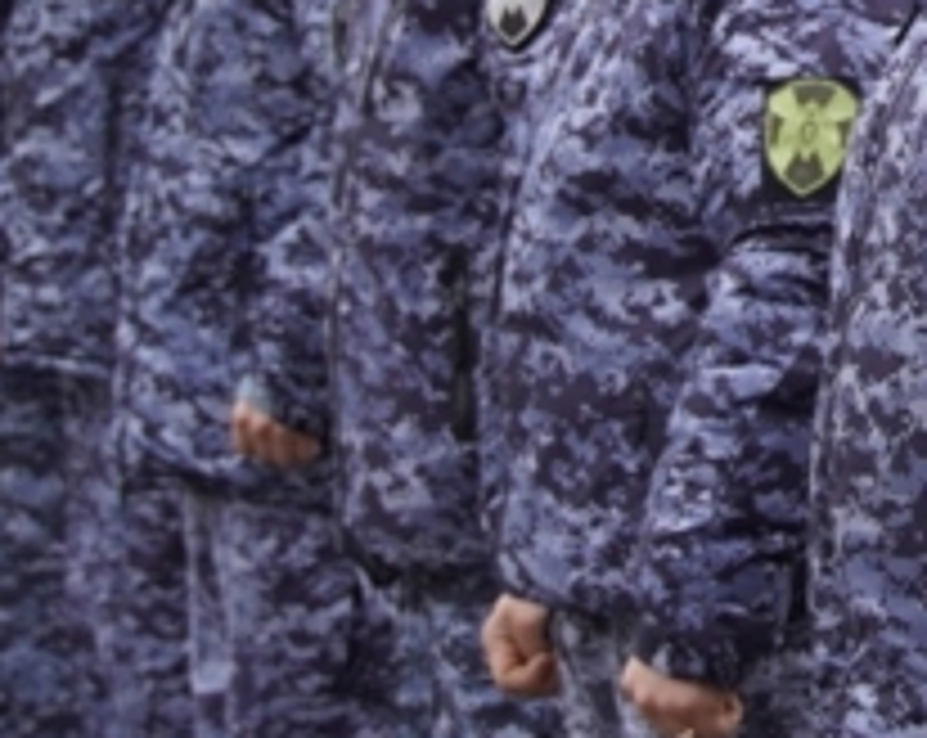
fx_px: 6044
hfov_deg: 8.7
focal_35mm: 221
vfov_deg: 6.9
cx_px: 1136
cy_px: -202
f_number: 5
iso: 250
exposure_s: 1/160
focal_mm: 43
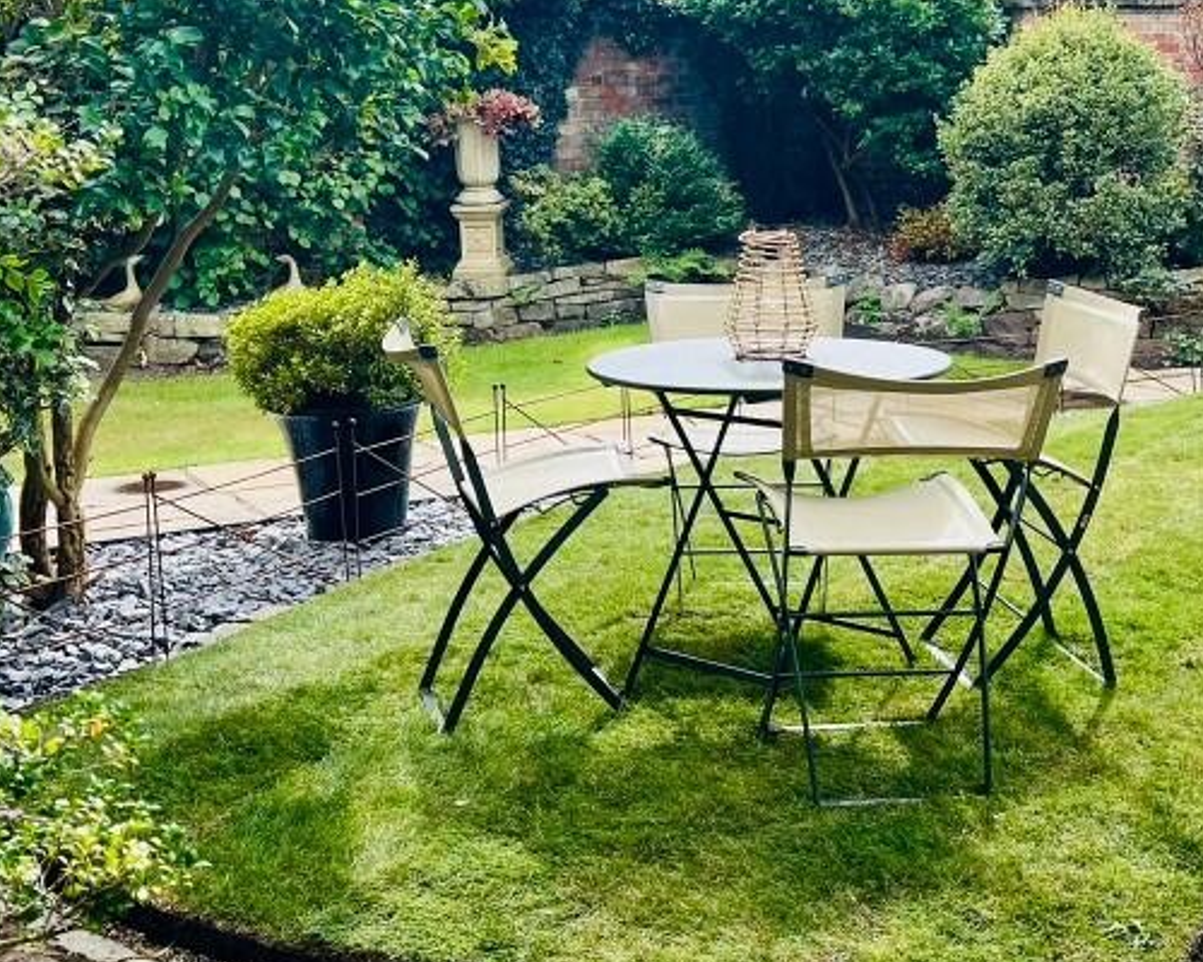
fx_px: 1851
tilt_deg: -5.7
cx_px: 640
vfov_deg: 28.9
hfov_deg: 36.0
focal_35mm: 52
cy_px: 286
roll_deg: +1.6
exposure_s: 1/1295
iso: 50
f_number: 1.5
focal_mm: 5.7
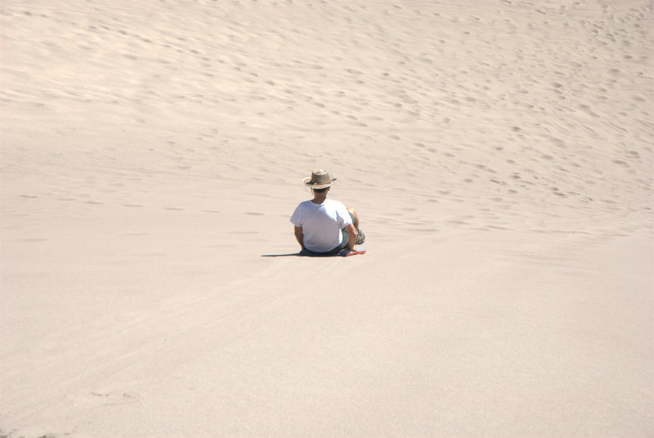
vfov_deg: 13.1
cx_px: 327
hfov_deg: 19.4
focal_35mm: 105
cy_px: 219
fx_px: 1910
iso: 100
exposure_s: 1/200
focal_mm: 70
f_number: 9
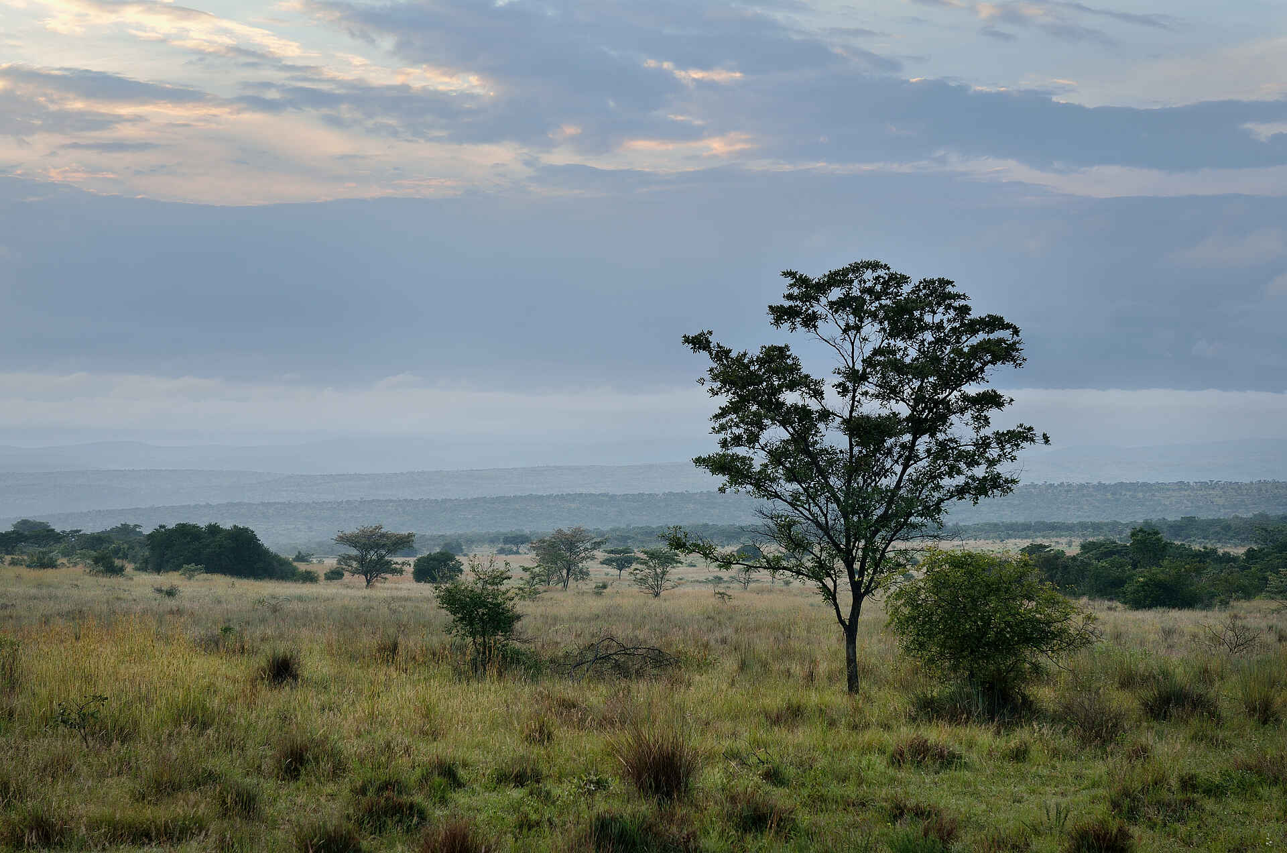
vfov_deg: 18.1
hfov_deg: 27.0
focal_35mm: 75
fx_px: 2676
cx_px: 644
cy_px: 426
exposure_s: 1/80
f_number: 5.6
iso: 100
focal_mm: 50
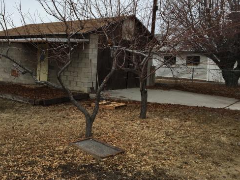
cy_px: 67
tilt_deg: -2.8
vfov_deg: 37.5
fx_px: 263
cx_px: 85
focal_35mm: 38
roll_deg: -3.1
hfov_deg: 48.4
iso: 25
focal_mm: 4.15
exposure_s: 1/962
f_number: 2.2
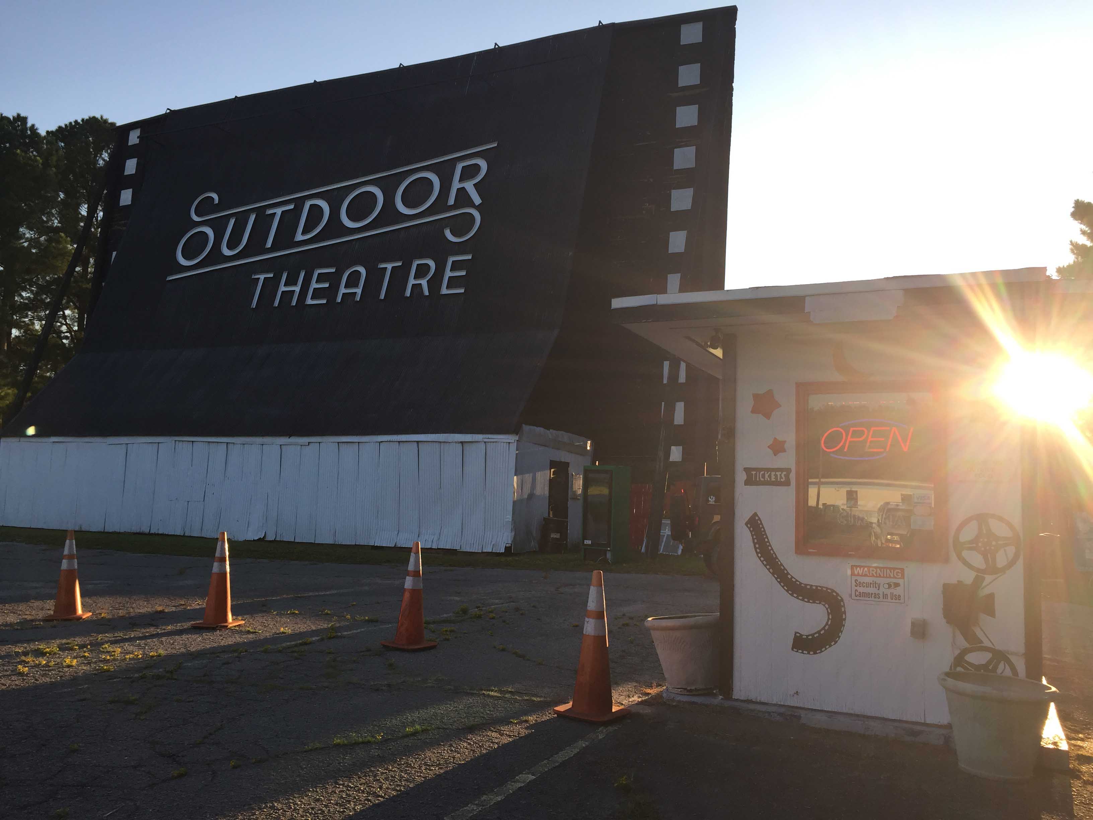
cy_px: 410
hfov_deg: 61.7
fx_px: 916
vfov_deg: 48.2
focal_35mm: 29
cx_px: 546
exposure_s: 1/608
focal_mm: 4.15
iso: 32
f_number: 2.2
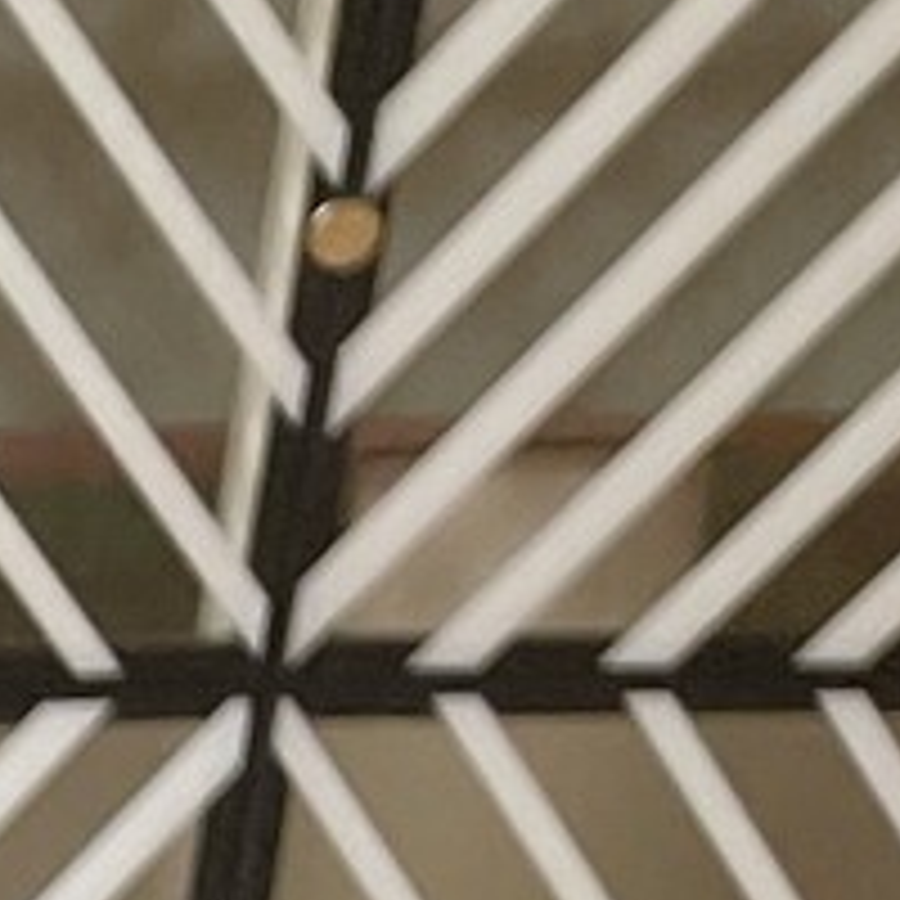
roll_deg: +0.1
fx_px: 5412
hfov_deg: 7.3
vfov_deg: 8.5
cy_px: 2340
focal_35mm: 184
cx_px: -2542
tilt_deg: -13.4
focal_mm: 4.2
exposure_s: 1/100
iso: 125
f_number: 1.6
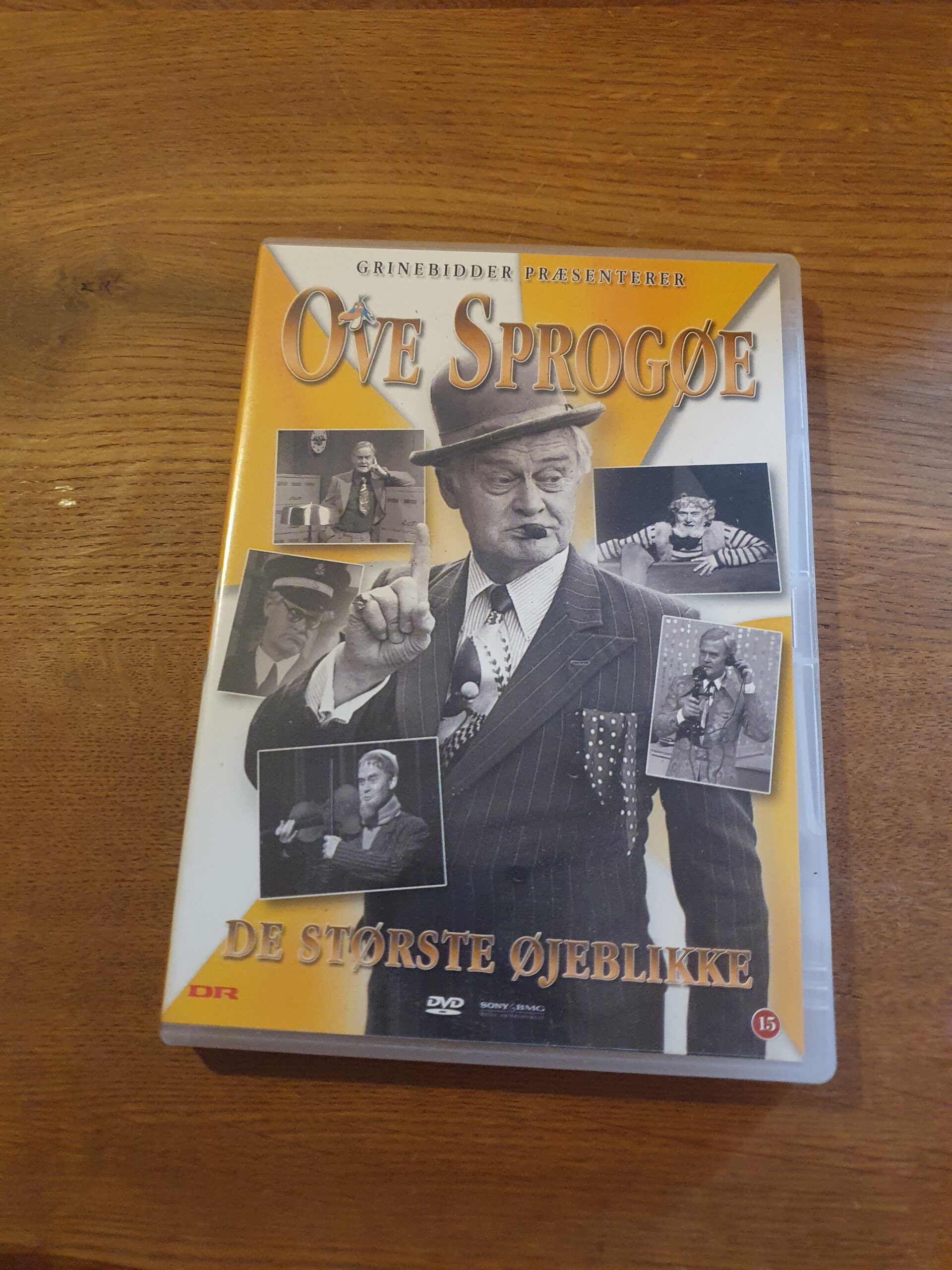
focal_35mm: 26
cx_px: 476
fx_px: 953
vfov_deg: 67.3
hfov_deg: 53.1
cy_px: 635
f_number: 1.5
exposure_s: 1/50
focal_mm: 4.32
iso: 400
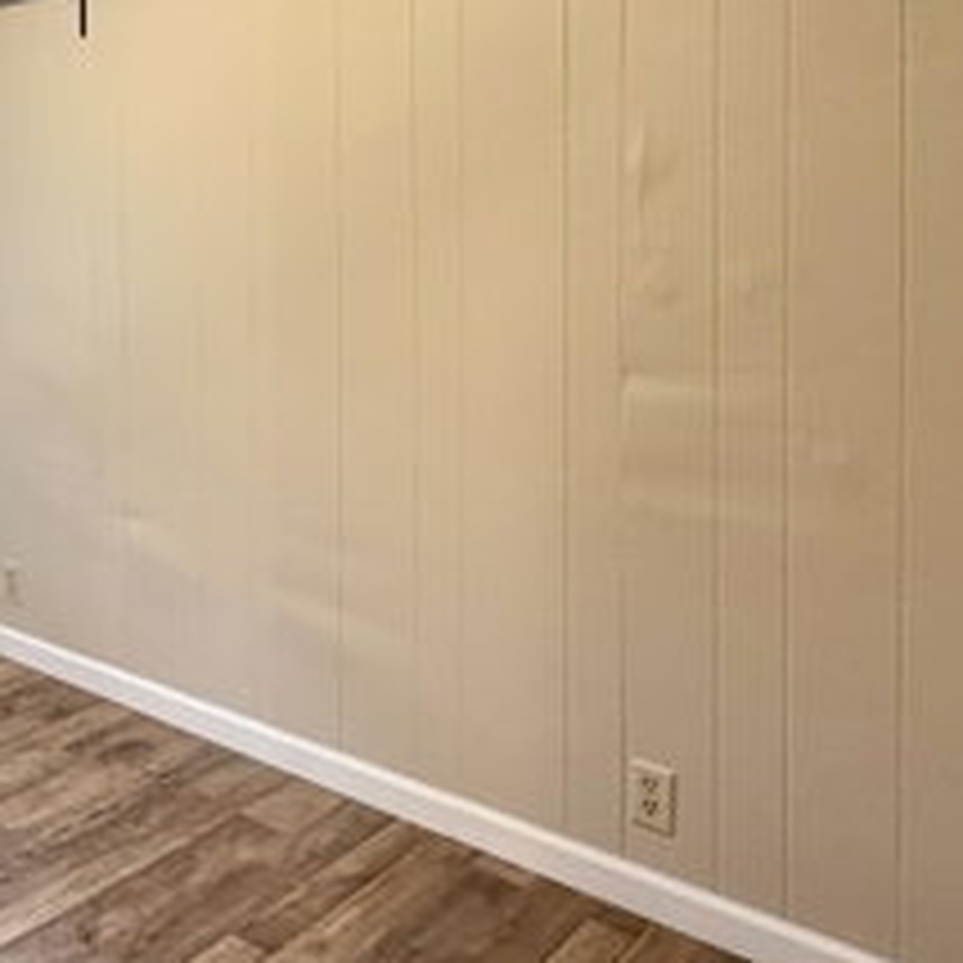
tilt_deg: -0.5
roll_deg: -0.2
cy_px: 248
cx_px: -7
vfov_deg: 43.6
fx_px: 1165
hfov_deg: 39.5
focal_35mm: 37
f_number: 2.2
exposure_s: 1/60
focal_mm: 2.22
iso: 400
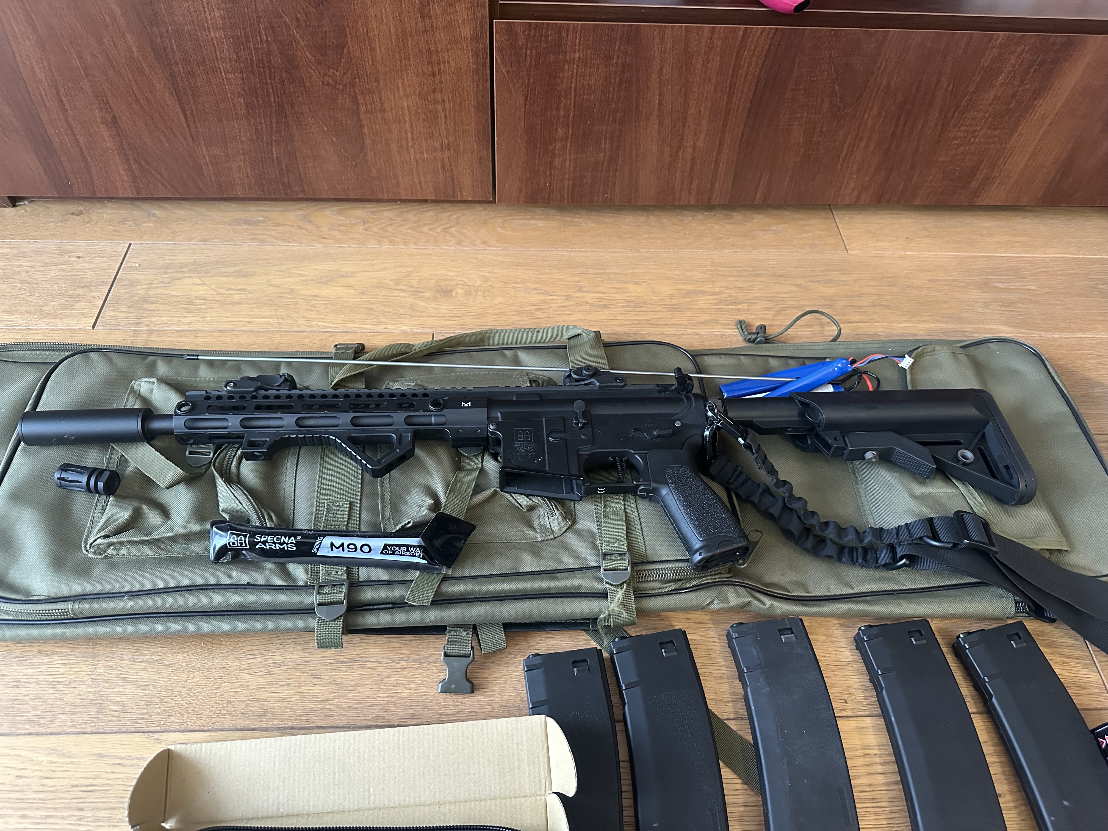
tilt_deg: -51.6
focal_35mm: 24
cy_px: 416
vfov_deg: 56.8
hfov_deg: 71.6
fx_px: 768
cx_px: 554
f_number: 1.78
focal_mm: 6.86
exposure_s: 1/50
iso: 800
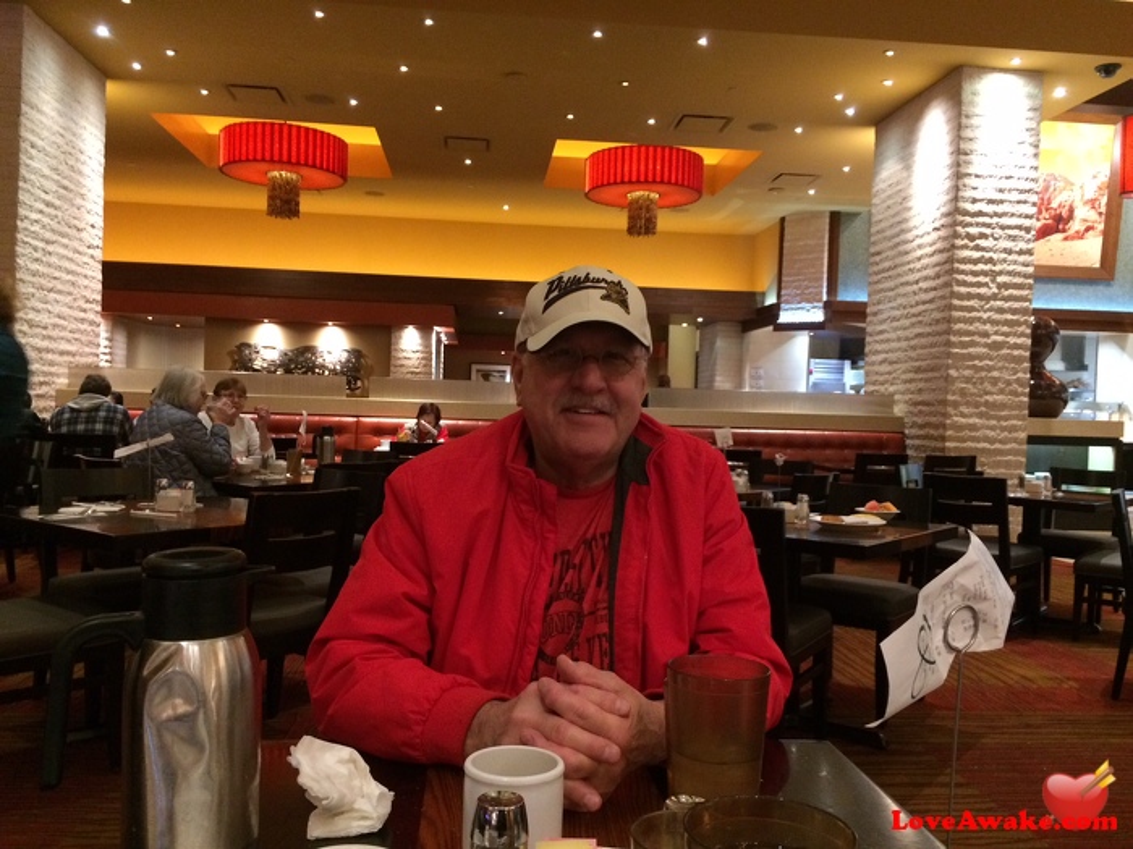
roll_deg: -0.2
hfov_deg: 61.7
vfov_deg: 48.2
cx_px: 566
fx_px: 949
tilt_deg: -1.2
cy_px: 424
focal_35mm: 29
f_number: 2.2
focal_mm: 4.15
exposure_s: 1/15
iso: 320
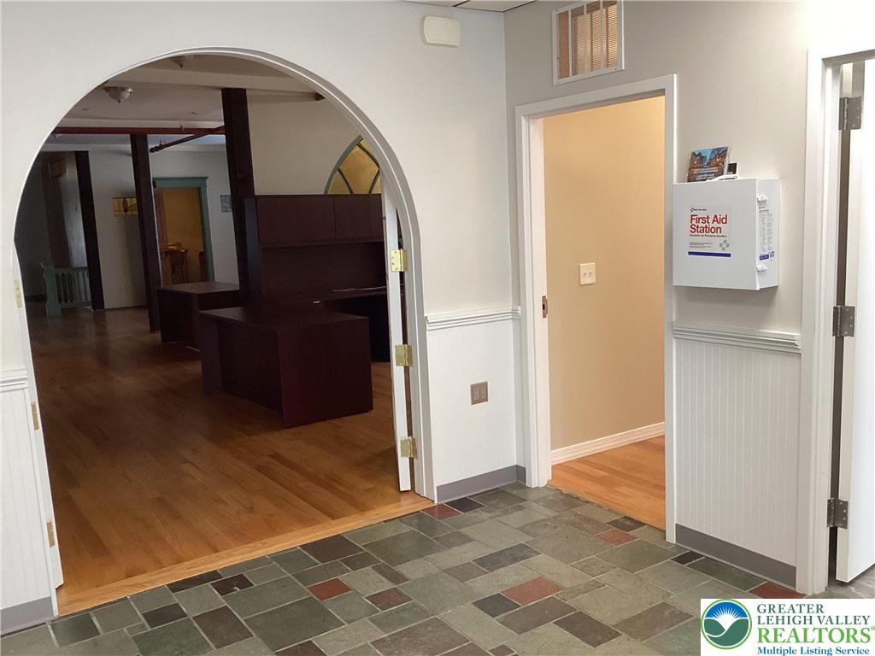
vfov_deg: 45.4
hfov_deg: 58.4
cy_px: 328
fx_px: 784
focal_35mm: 31
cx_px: 438
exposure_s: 1/60
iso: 125
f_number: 2.4
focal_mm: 3.3
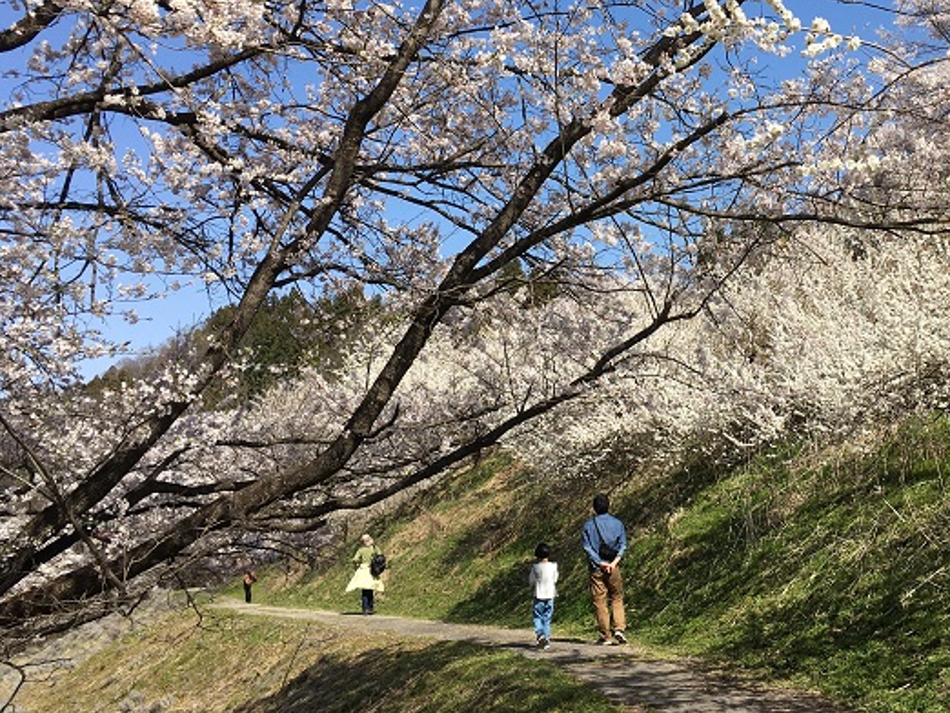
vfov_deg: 35.7
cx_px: 637
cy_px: 247
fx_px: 1098
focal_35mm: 40
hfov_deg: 46.0
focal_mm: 4.15
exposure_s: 1/1399
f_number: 2.2
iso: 25
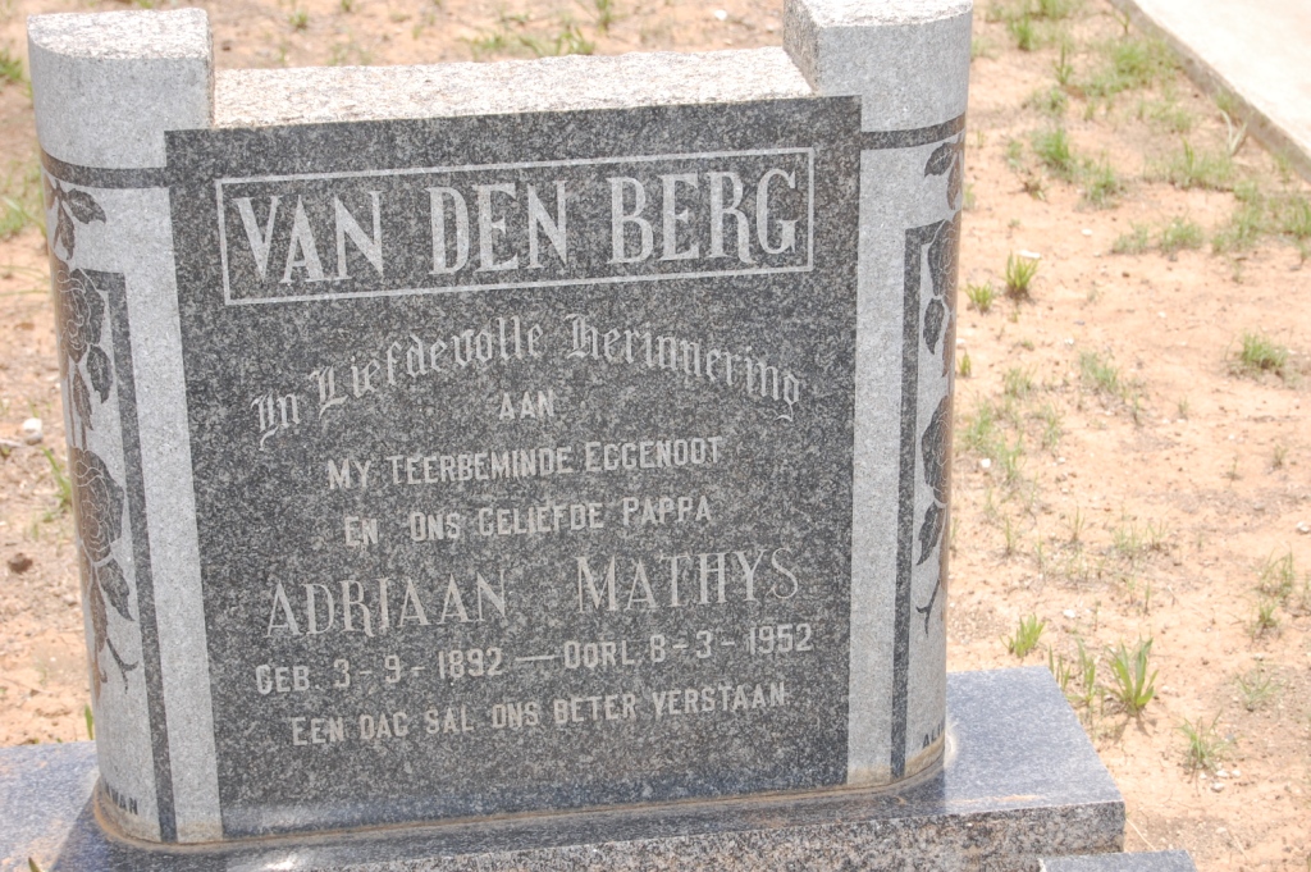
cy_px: 436
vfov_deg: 16.5
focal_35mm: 82
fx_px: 3002
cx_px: 656
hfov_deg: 24.6
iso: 360
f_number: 5.6
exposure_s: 1/500
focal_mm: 55
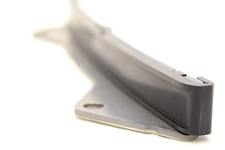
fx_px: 632
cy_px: 62
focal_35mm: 101
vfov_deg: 13.6
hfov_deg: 20.2
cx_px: 132
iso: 400
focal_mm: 40
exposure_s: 1/100
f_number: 5
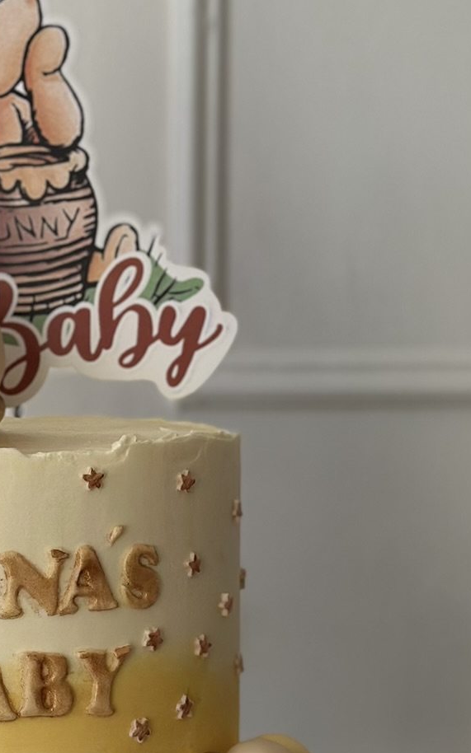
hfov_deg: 11.4
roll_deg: +1.1
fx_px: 2342
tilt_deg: -5.6
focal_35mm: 114
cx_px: 5
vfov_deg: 18.2
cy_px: 526
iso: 80
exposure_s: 1/740
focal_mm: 6.86
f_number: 1.78
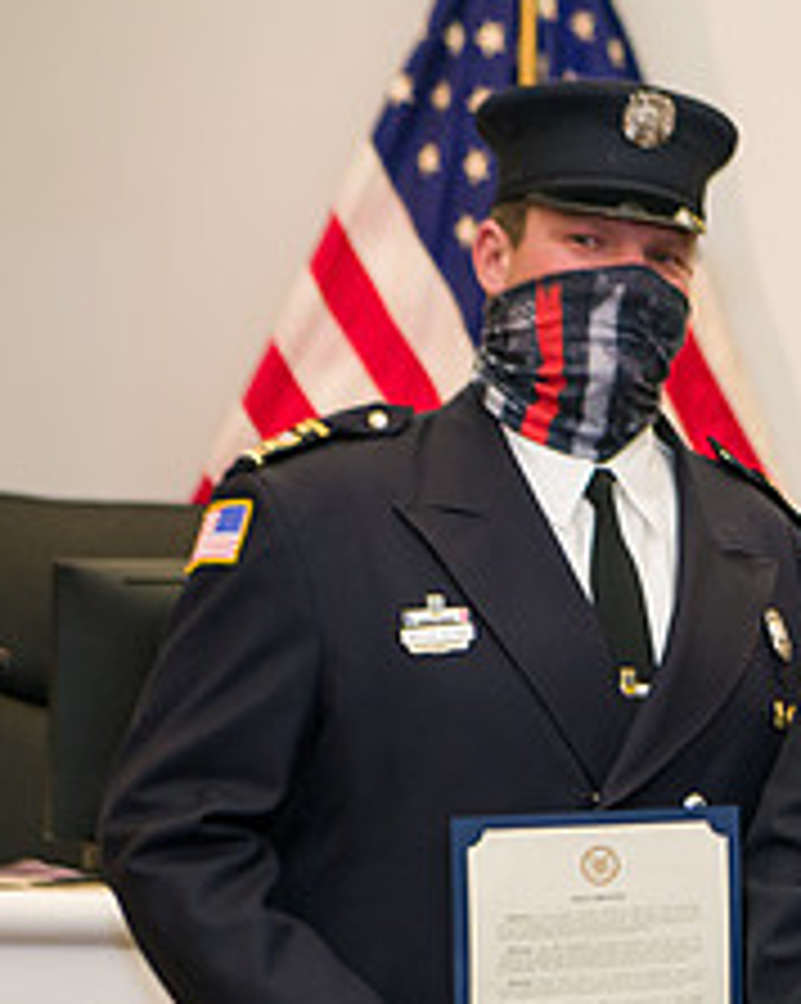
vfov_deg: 11.3
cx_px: 1220
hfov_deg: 8.8
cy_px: 678
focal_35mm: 171
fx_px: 5074
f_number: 3.5
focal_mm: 70
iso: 1600
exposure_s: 1/125
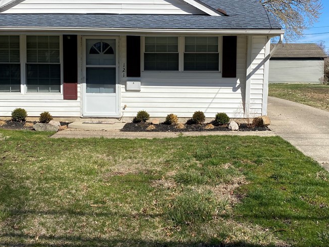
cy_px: 88
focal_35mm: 41
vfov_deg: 34.9
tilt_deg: -3.4
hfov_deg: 45.8
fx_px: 390
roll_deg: -0.6
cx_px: 165
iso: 32
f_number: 1.8
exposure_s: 1/3731
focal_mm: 4.25
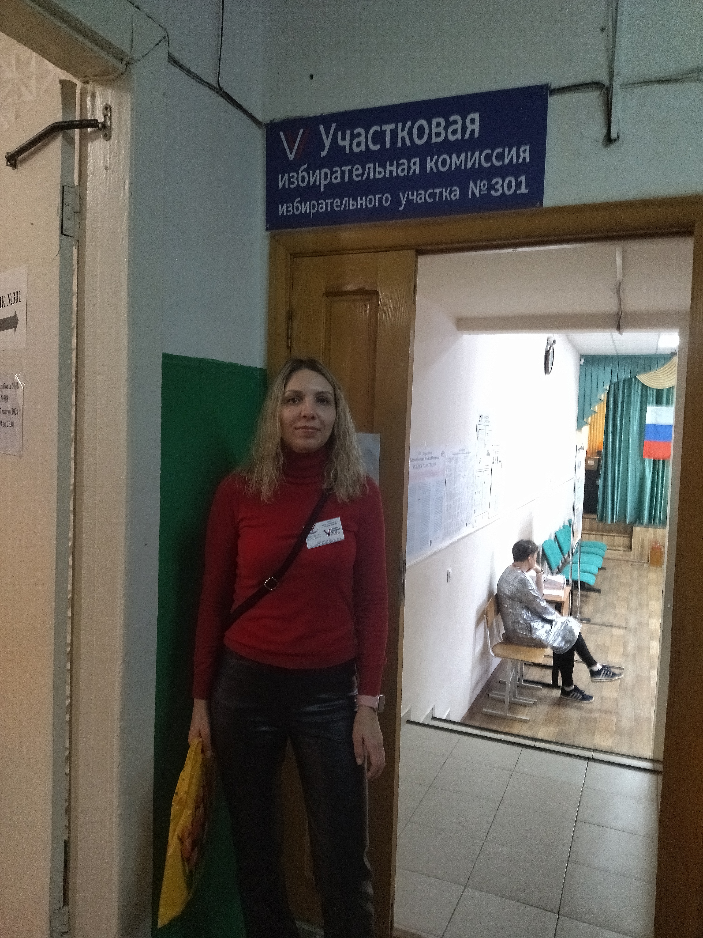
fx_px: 731
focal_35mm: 27
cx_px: 352
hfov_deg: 51.4
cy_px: 469
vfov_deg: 65.3
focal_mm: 4.74
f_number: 1.79
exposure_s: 1/17
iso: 431
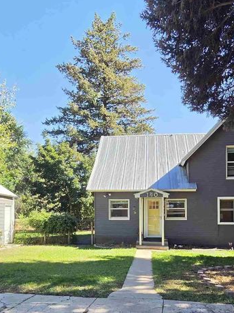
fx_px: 262
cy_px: 215
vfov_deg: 59.9
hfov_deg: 48.2
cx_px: 116
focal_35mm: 29
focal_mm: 2.2
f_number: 2.2
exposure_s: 1/1111
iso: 100
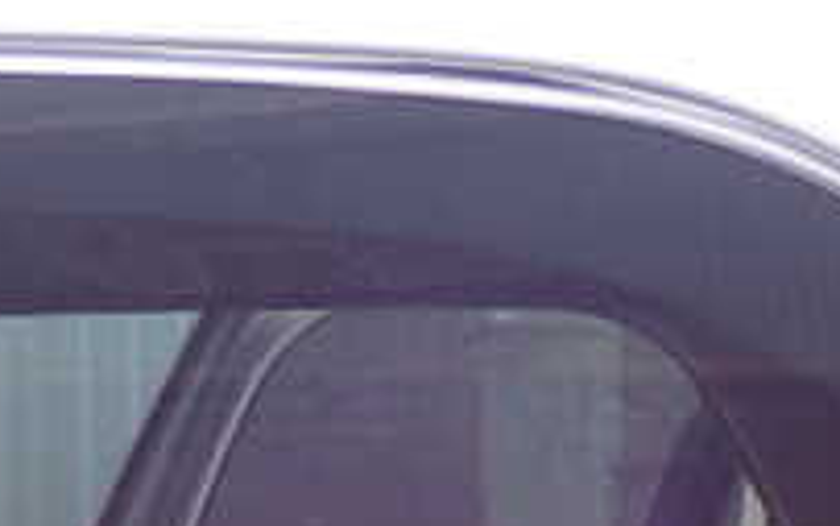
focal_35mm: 147
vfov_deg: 8.8
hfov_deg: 14.2
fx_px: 3366
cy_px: 621
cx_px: 447
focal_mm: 8.4
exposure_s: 1/100
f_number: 3.1
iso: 125
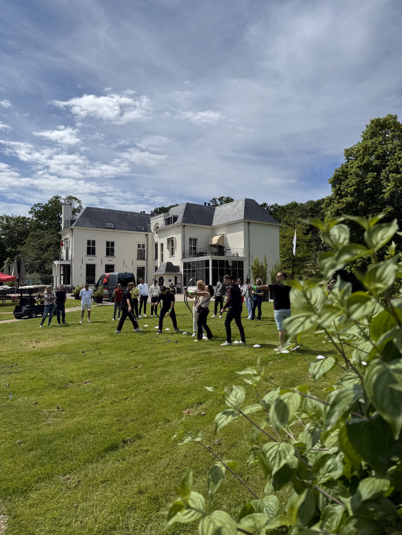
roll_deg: +0.9
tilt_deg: +2.7
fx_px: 372
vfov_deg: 71.6
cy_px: 268
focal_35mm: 24
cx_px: 201
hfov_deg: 56.8
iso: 80
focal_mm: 6.76
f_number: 1.78
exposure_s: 1/9009
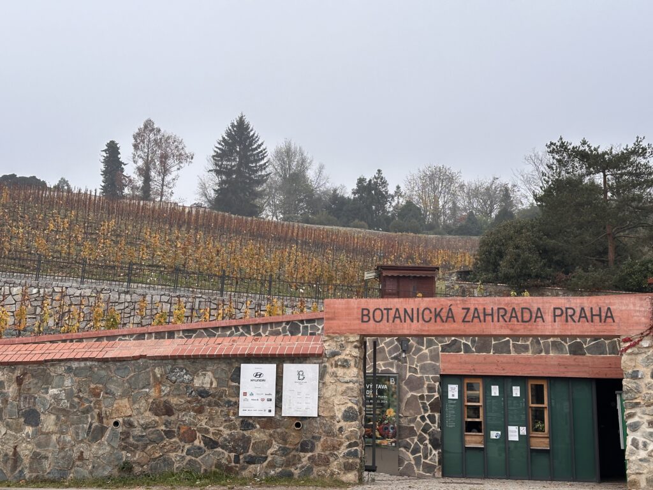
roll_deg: -0.6
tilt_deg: +10.8
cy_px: 245
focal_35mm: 48
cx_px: 326
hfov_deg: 39.7
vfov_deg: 30.3
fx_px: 905
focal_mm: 6.86
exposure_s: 1/121
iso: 64
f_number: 1.78
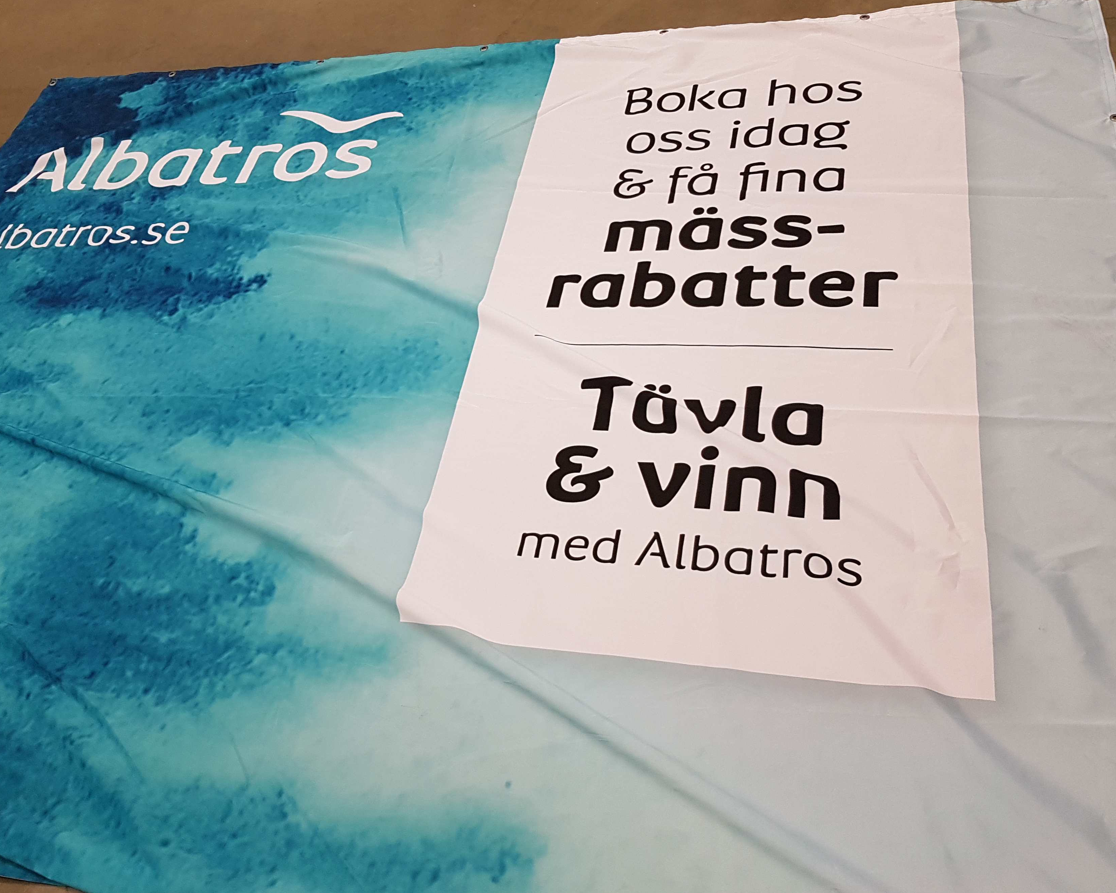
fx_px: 1024
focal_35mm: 31
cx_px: 516
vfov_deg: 47.1
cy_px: 407
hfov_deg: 57.1
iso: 160
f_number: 1.7
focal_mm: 4.2
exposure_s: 1/50
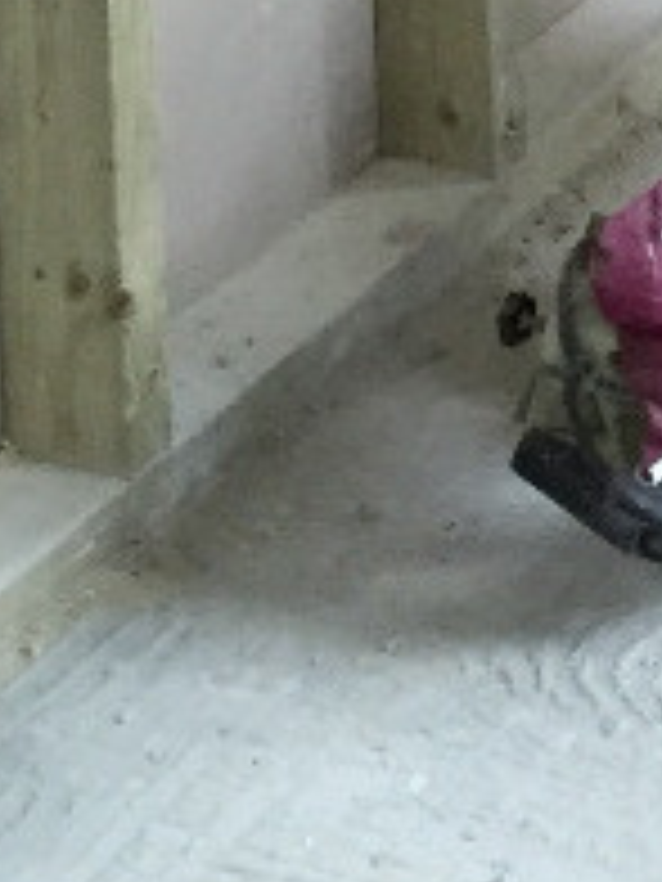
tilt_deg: -8.7
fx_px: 4539
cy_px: -1647
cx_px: 1198
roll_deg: +2.2
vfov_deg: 9.2
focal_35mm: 178
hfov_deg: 8.1
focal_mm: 4.15
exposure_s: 1/33
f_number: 2.2
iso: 160
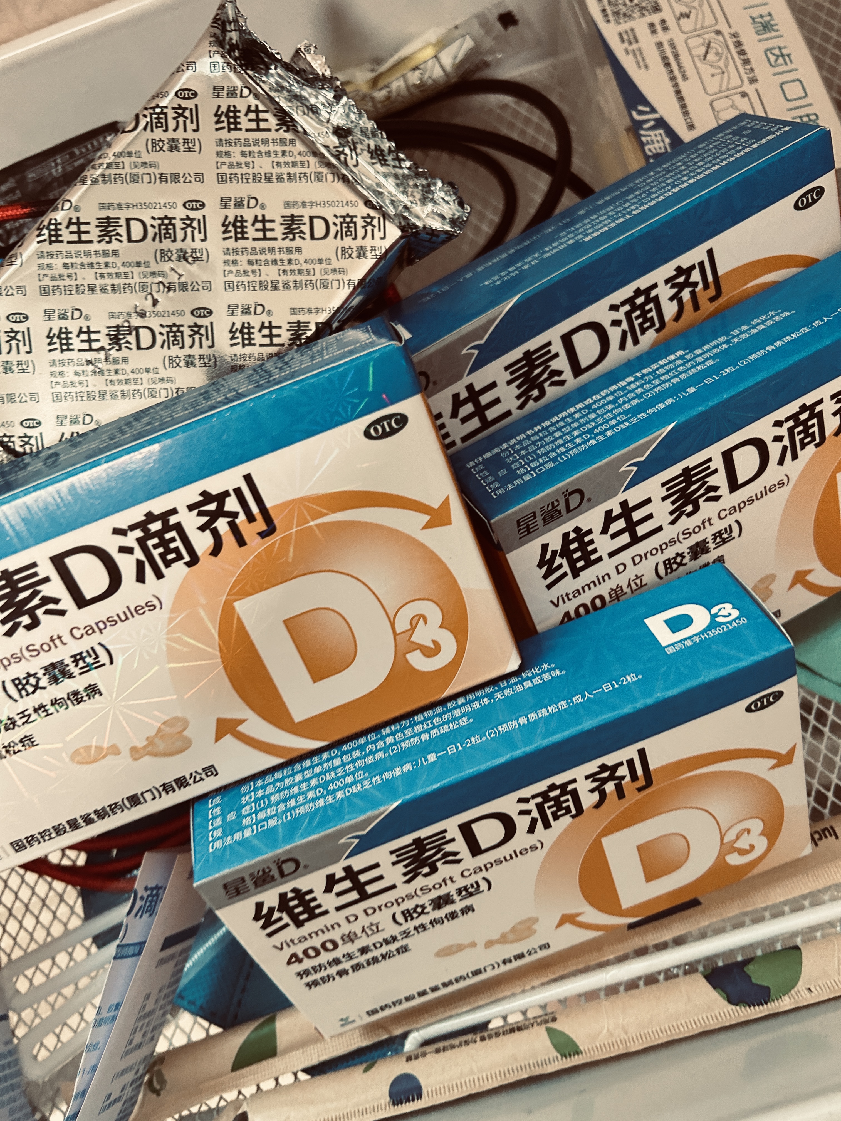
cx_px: 420
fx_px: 842
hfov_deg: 53.1
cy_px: 560
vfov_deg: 67.3
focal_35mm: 26
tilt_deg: -77.5
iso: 250
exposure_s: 1/50
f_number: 1.5
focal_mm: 5.7
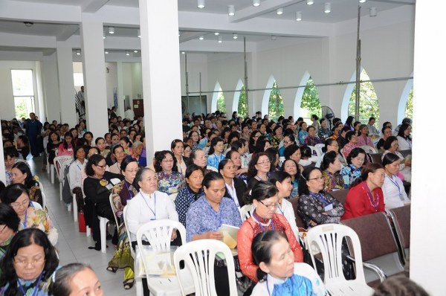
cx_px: 223
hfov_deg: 57.3
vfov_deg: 39.8
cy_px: 148
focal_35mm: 33
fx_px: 408
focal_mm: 22
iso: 400
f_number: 5.6
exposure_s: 1/60
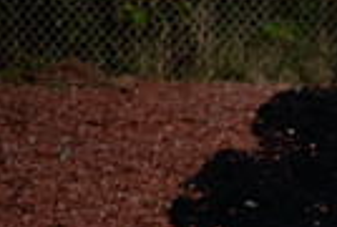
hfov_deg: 2.4
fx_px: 8097
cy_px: 410
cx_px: 727
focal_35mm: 863
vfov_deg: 1.6
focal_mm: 200
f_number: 5.6
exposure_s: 1/250
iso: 1000
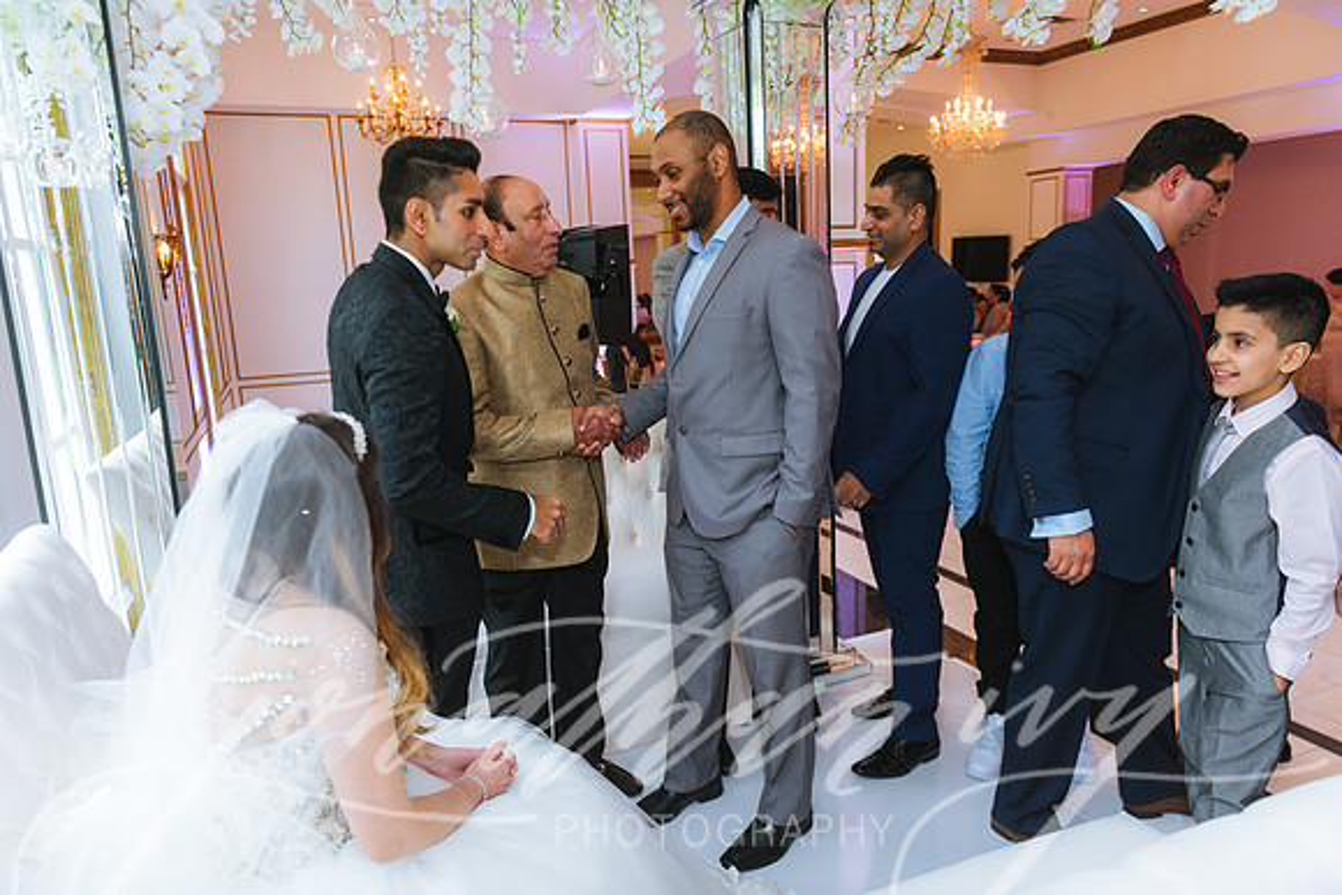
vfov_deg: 53.2
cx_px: 671
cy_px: 448
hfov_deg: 73.7
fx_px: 895
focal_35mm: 24
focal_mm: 24
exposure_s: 1/200
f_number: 2.8
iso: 1000
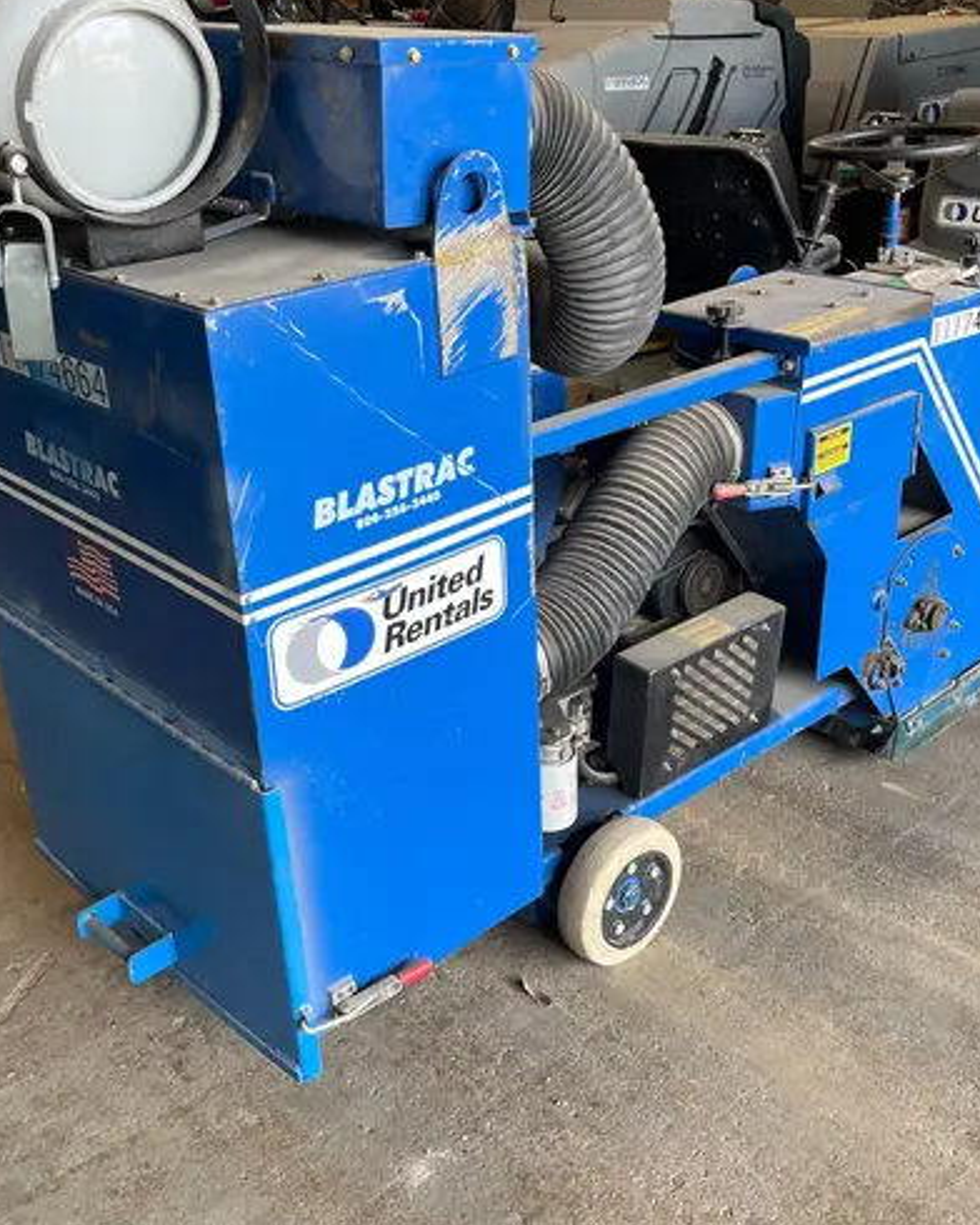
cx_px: 475
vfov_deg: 47.9
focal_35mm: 38
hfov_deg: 39.2
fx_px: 1378
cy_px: 584
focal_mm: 5.1
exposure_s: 1/121
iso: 80
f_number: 1.6
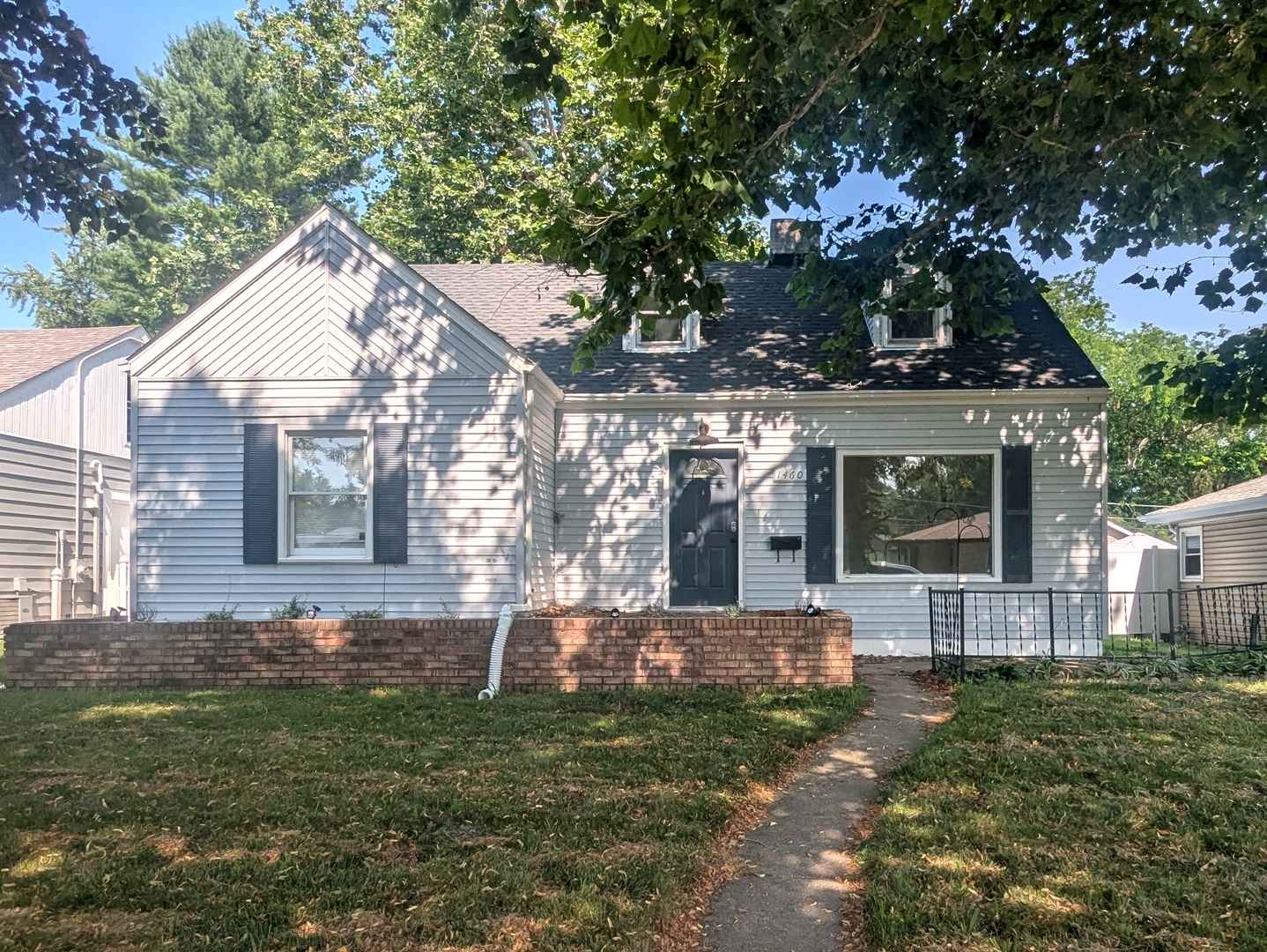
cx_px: 634
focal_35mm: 16
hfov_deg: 94.5
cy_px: 476
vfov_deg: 78.2
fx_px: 586
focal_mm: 2.35
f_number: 2.2
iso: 49
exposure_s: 1/1176
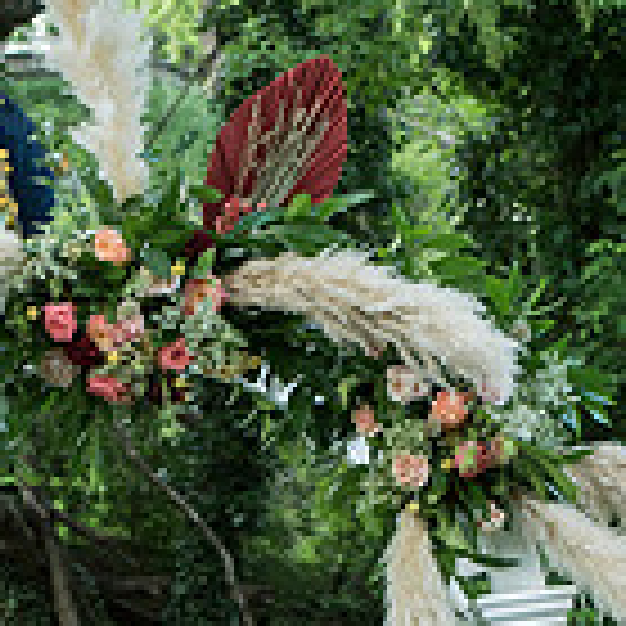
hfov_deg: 12.6
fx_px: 2823
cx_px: 122
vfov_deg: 12.2
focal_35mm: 138
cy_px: 892
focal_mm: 50
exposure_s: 1/100
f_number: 5.6
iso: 1250
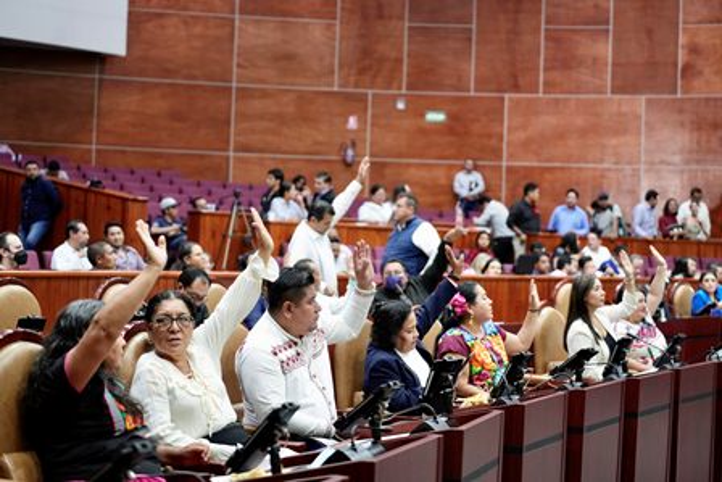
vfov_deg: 19.5
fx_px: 1404
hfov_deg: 28.8
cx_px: 361
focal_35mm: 70
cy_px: 241
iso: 3200
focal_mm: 70
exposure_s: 1/160
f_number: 2.8
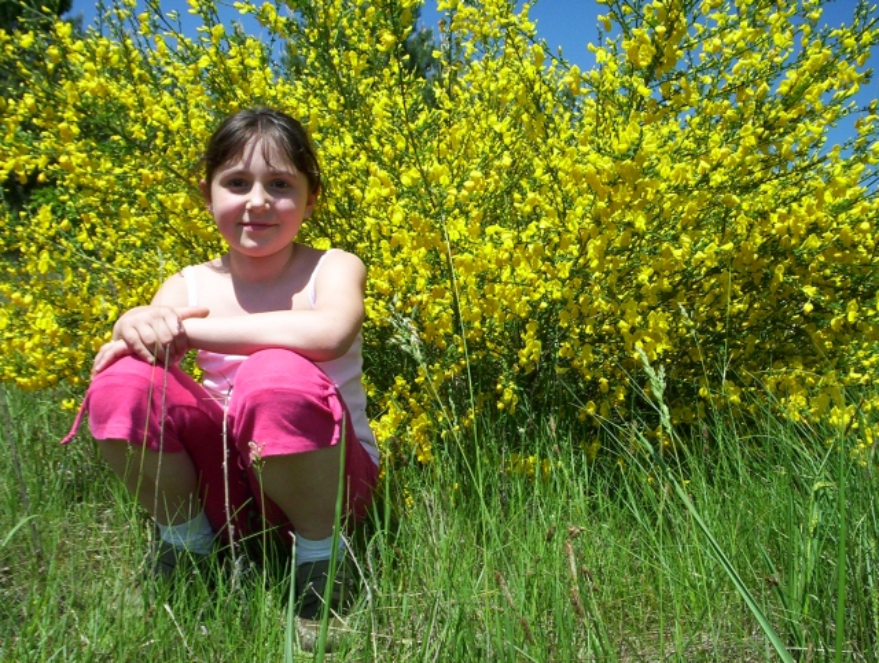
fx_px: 967
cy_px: 332
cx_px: 440
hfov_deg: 48.9
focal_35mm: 38
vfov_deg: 37.9
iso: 100
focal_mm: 4.99
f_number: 4.5
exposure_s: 1/711
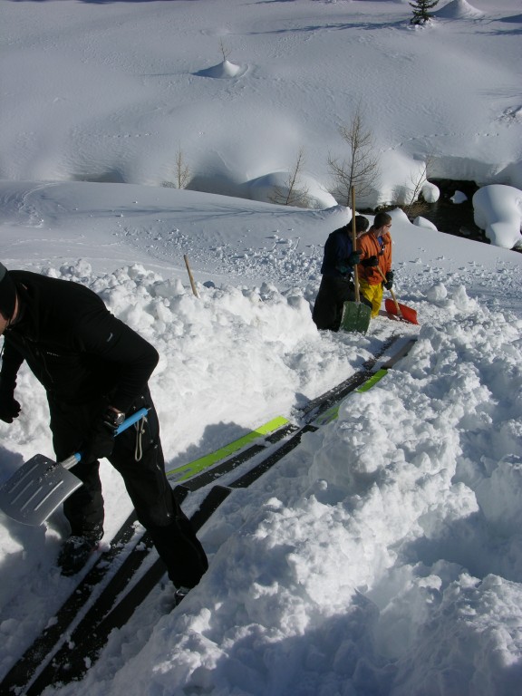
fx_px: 844
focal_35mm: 42
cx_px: 261
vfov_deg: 44.8
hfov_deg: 34.3
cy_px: 348
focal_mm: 10.7
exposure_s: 1/418
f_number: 7.3
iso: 50
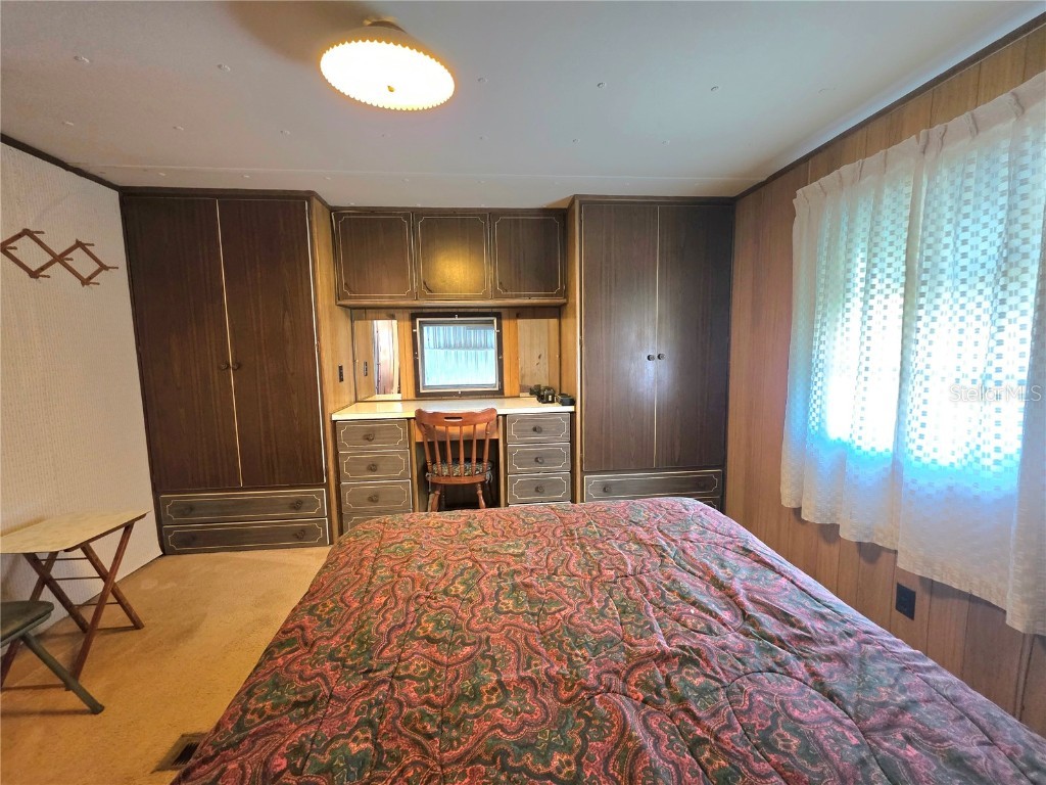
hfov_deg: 106.2
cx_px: 523
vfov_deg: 89.9
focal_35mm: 13
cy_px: 392
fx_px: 393
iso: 500
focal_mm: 2.2
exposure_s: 1/60.2
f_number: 1.9
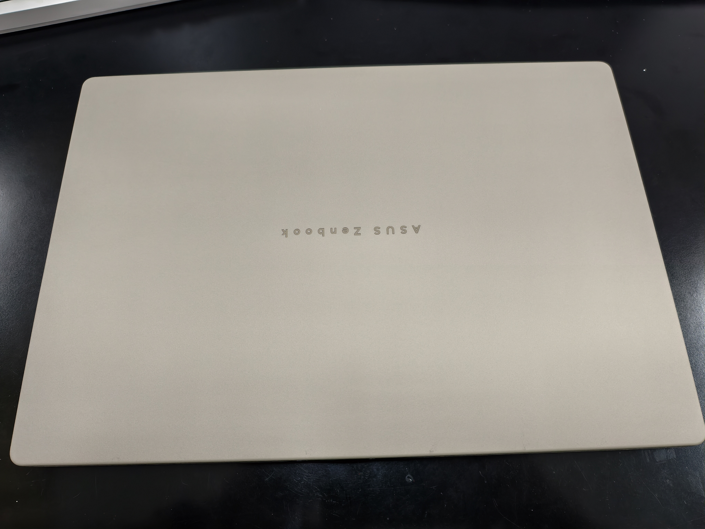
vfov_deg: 58.9
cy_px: 264
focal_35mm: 23
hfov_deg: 73.9
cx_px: 352
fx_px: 468
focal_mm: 6.54
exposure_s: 1/50
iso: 425
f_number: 1.57
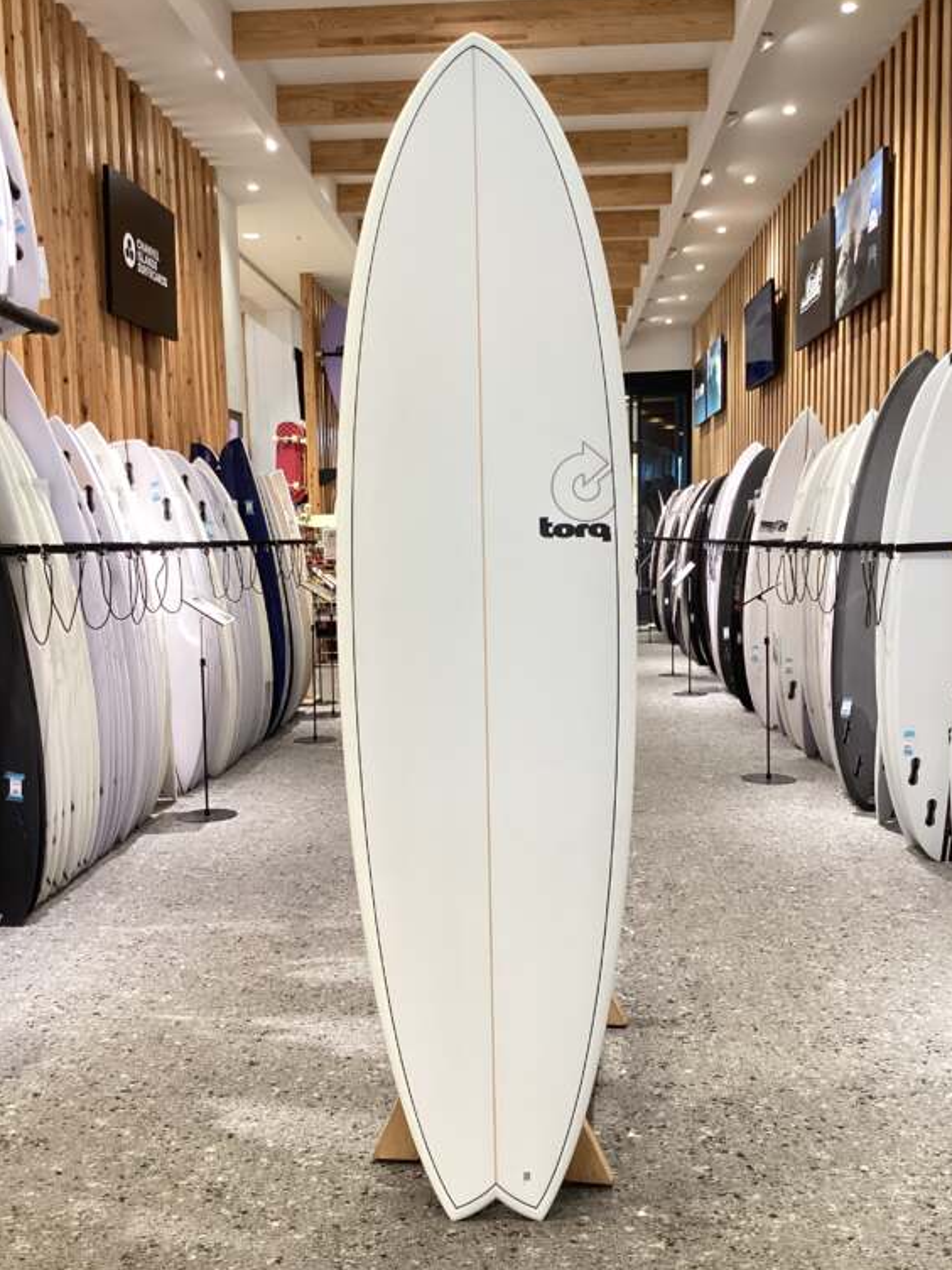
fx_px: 1210
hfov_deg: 42.9
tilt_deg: -6.3
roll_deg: -0.2
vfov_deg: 55.3
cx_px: 476
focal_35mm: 33
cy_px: 665
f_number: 2.4
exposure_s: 1/50
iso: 125
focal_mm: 3.3
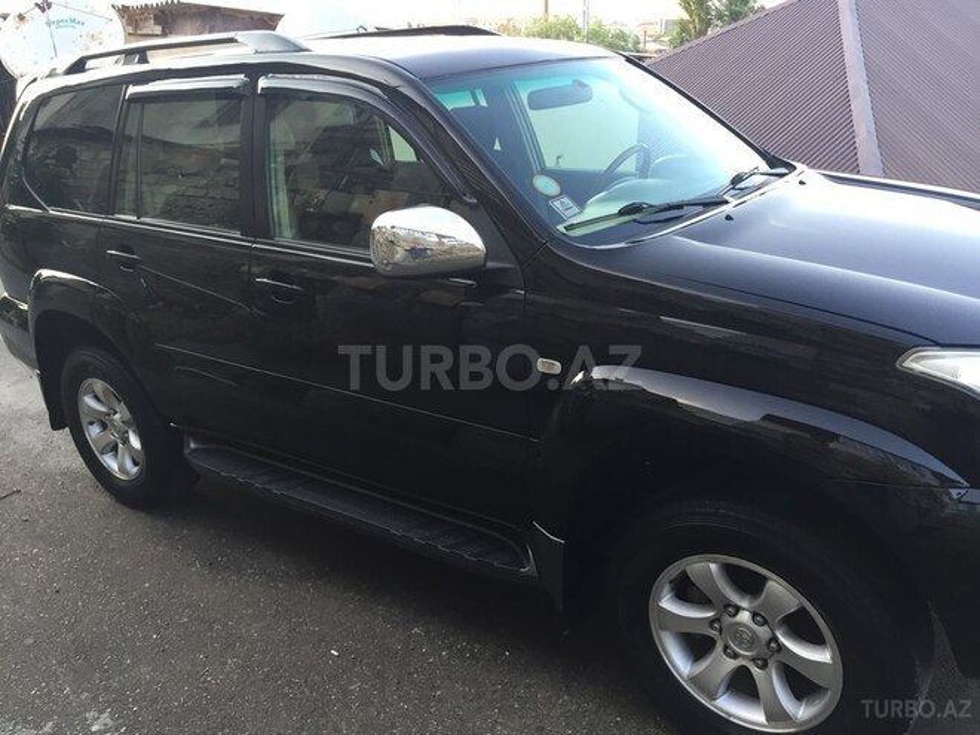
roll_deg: +1.0
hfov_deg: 61.7
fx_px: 821
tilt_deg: -22.0
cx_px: 490
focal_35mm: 29
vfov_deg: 48.2
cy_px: 368
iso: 32
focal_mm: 4.15
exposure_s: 1/33
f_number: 2.2
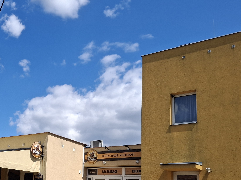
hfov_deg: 39.5
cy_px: 143
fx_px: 320
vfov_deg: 30.8
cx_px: 46
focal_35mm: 46
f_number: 1.8
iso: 32
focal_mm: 4.69
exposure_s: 1/2079
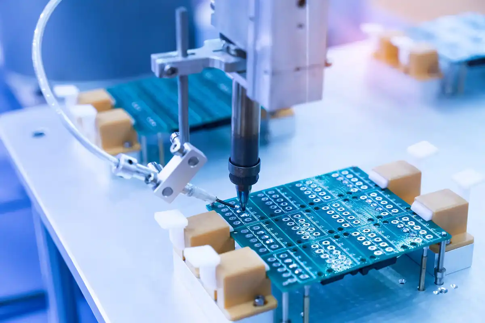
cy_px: 162
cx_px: 242
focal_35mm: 59
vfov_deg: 23.0
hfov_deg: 33.9
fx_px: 795
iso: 2000
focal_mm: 59
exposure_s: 1/250
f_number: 4.5
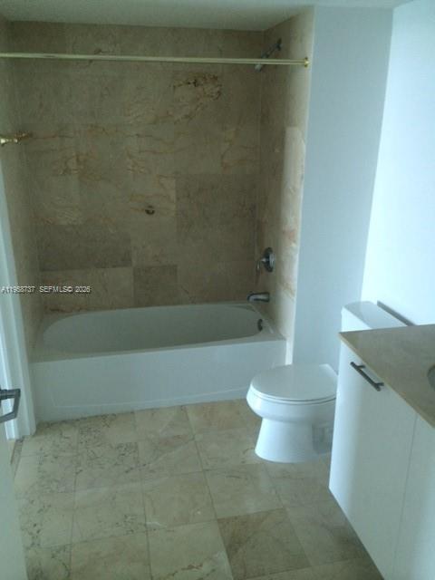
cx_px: 218
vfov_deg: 60.0
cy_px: 290
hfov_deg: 46.8
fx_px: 503
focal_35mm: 30
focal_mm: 4.12
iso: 100
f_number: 2.2
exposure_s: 1/30
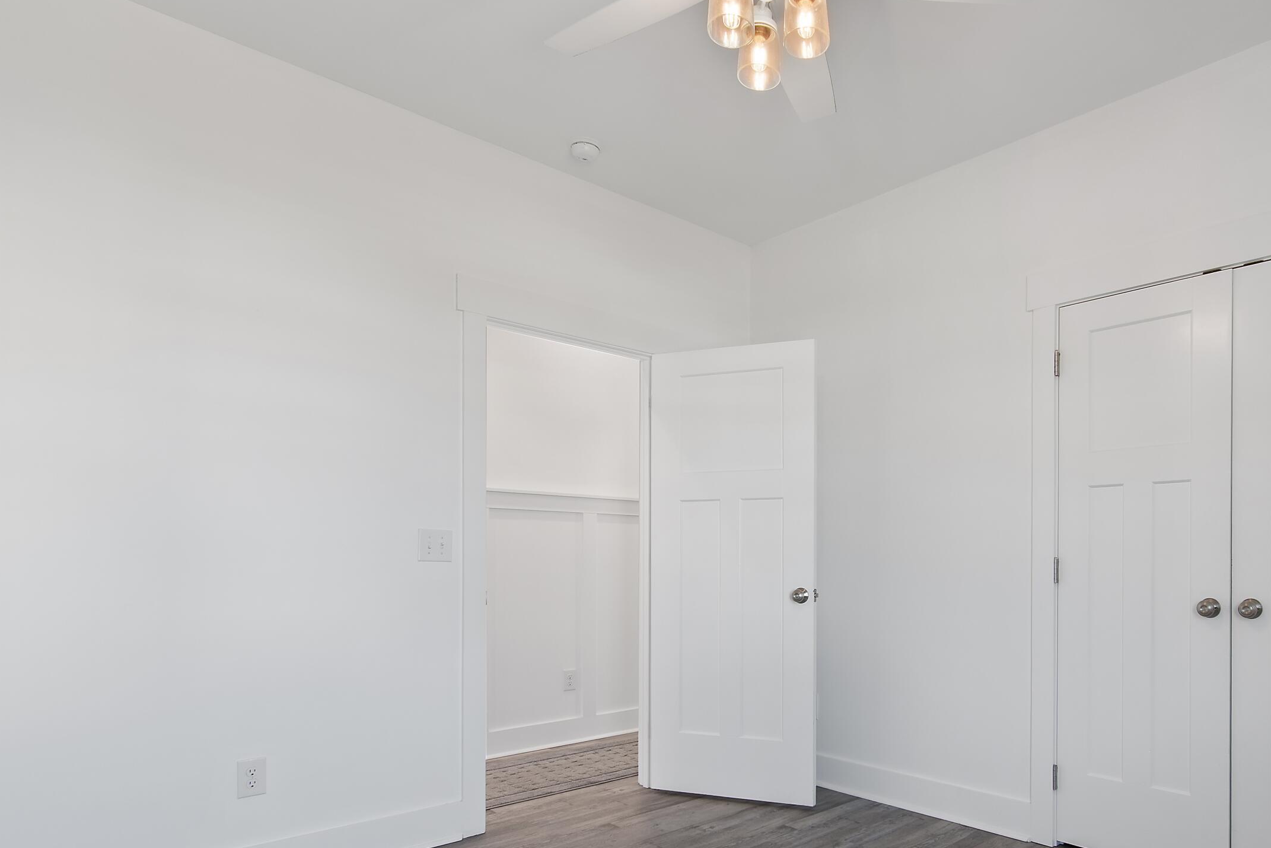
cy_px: 549
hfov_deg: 79.4
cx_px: 810
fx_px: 741
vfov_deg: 58.5
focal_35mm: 21
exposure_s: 1/5
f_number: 4.5
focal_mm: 10
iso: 100
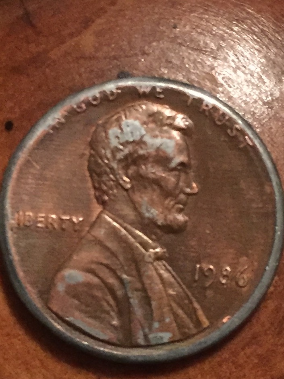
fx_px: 317
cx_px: 142
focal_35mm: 29
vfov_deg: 61.7
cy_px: 190
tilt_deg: -84.1
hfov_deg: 48.2
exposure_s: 1/15
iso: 320
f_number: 2.2
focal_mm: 4.15
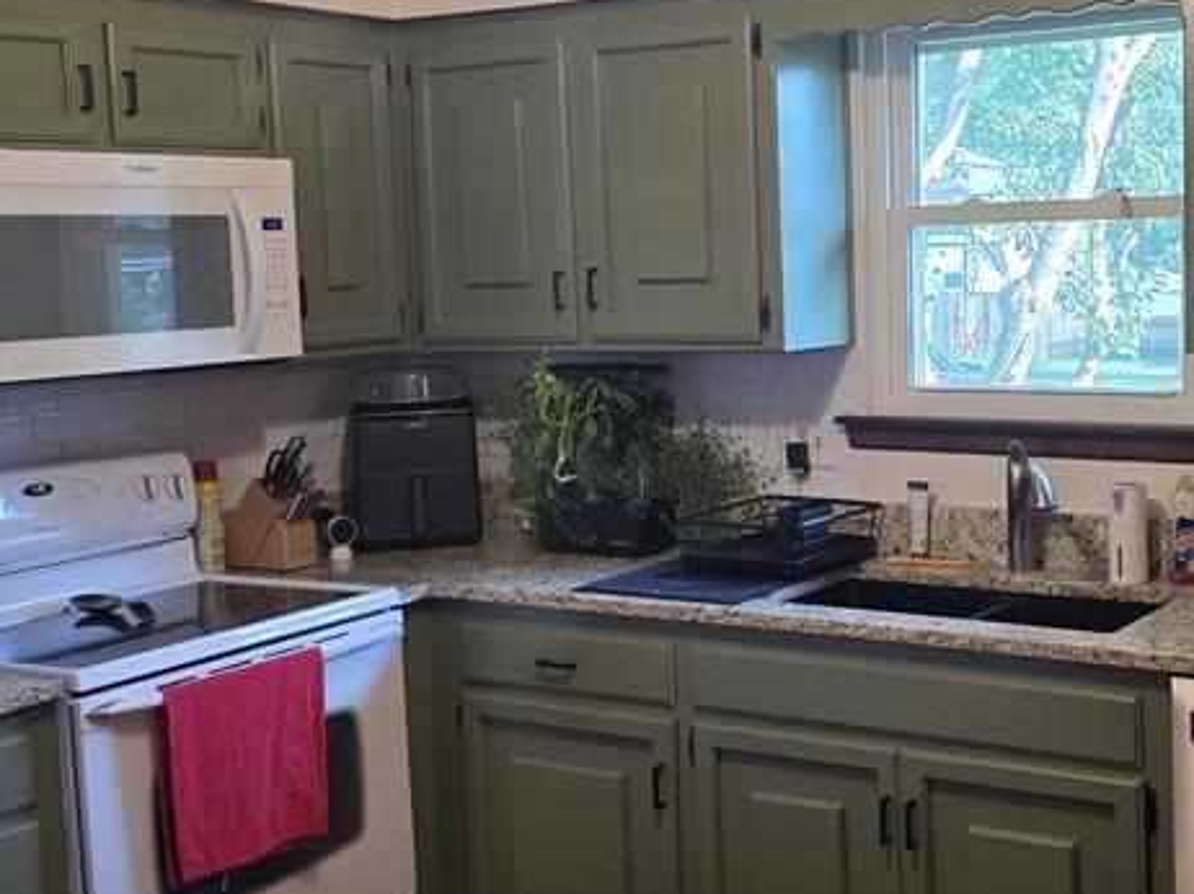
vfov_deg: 28.5
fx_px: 1758
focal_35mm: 51
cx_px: 824
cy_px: 395
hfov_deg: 37.0
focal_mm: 6.3
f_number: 1.7
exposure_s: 1/120
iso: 250
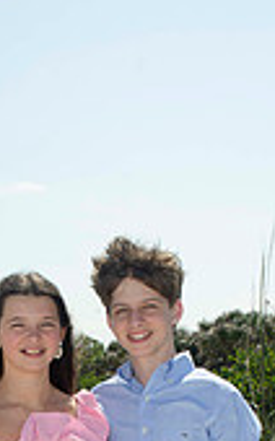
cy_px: 558
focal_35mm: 89
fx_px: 1069
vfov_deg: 21.3
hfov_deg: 14.6
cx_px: 93
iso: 100
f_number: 9
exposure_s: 1/250
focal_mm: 22
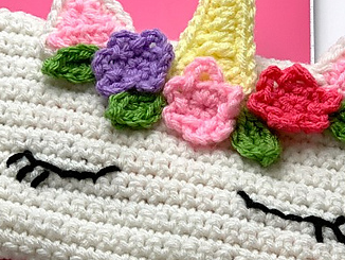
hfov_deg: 19.2
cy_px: 138
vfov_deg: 14.5
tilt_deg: -53.0
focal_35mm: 102
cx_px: 192
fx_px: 1017
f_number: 2.4
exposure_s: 1/60
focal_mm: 6
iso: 80
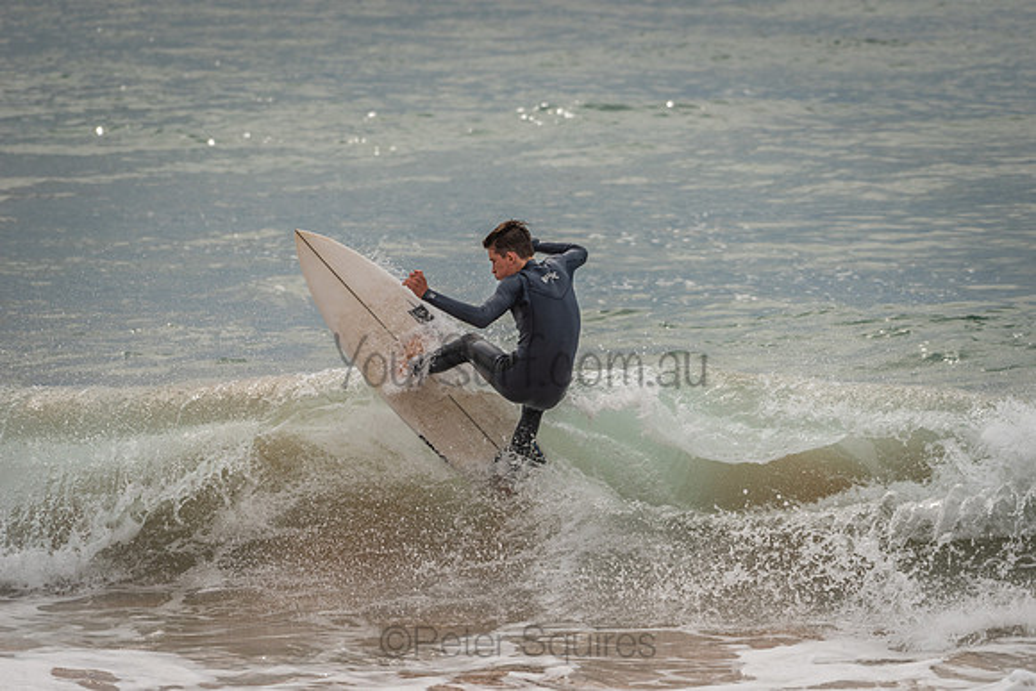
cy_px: 346
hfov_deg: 7.1
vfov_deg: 4.7
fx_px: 8347
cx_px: 518
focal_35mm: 290
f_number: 5.6
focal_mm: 290
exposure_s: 1/2000
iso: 200
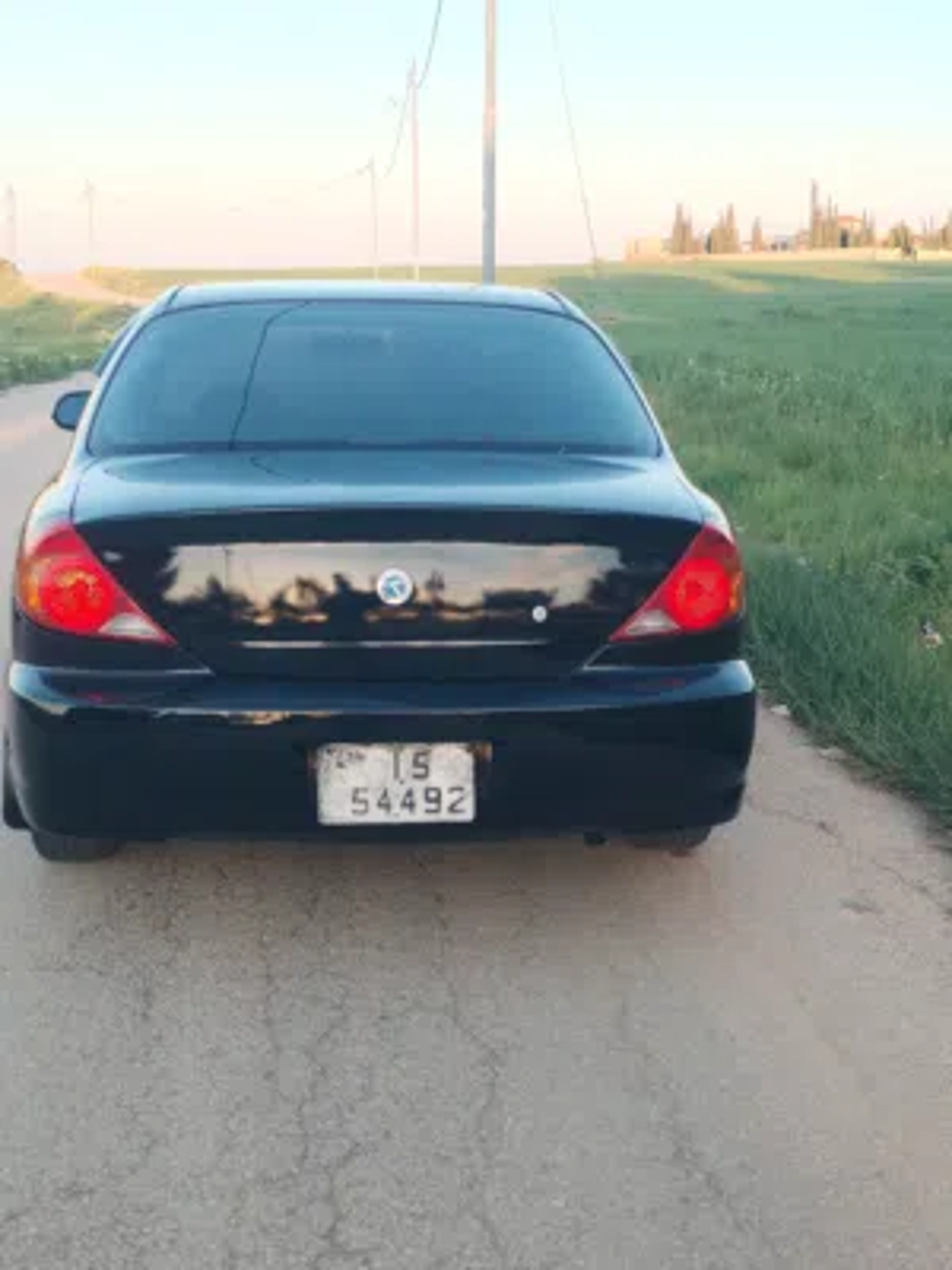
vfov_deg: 37.5
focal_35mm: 51
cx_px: 476
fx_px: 1870
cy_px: 635
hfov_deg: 28.6
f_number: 1.8
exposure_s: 1/168
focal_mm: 4.75
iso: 100
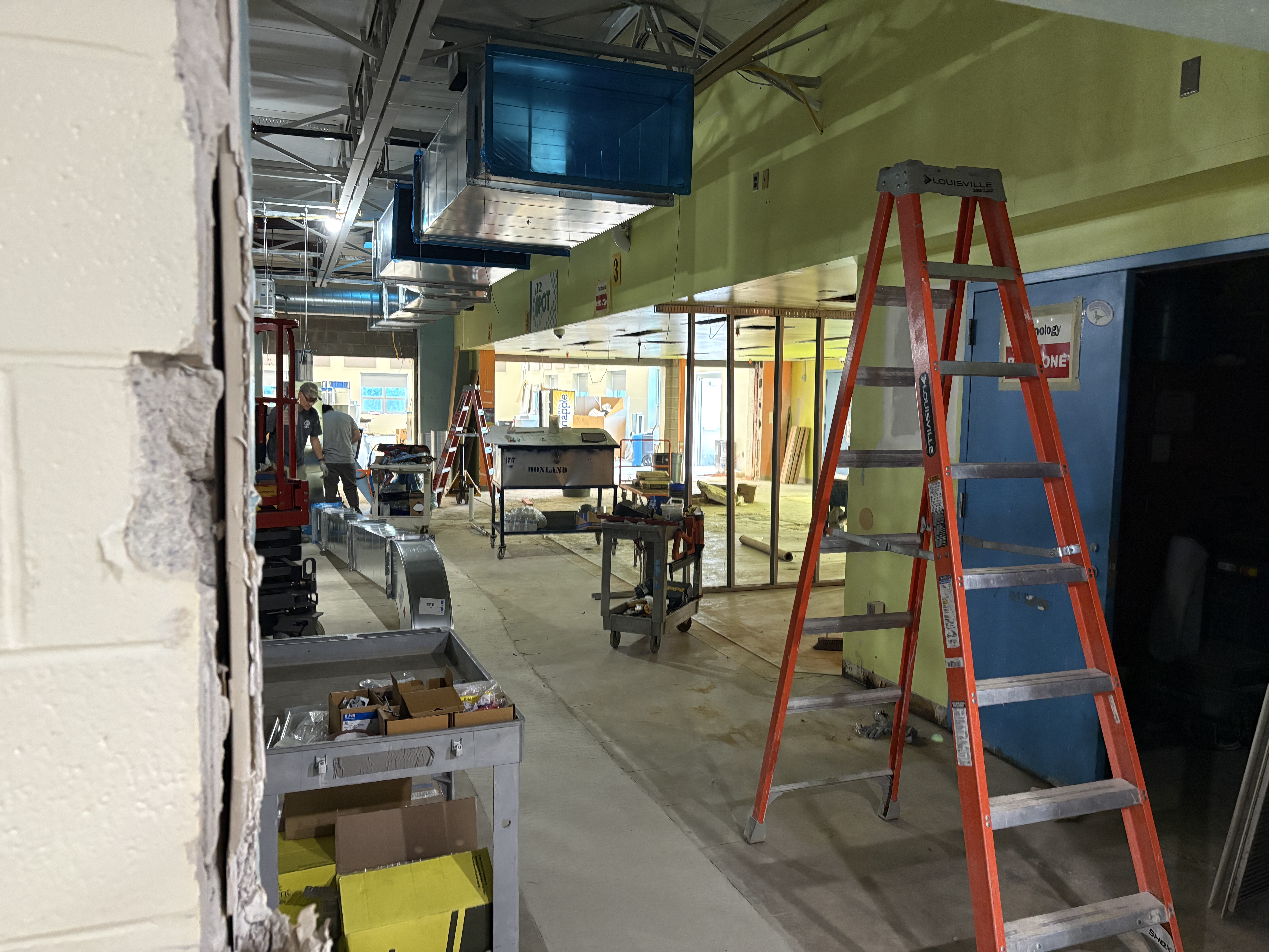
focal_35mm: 26
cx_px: 634
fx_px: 953
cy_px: 476
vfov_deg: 53.1
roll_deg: -1.1
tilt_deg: -3.8
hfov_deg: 67.3
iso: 500
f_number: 1.6
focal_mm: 5.96
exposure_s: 1/60
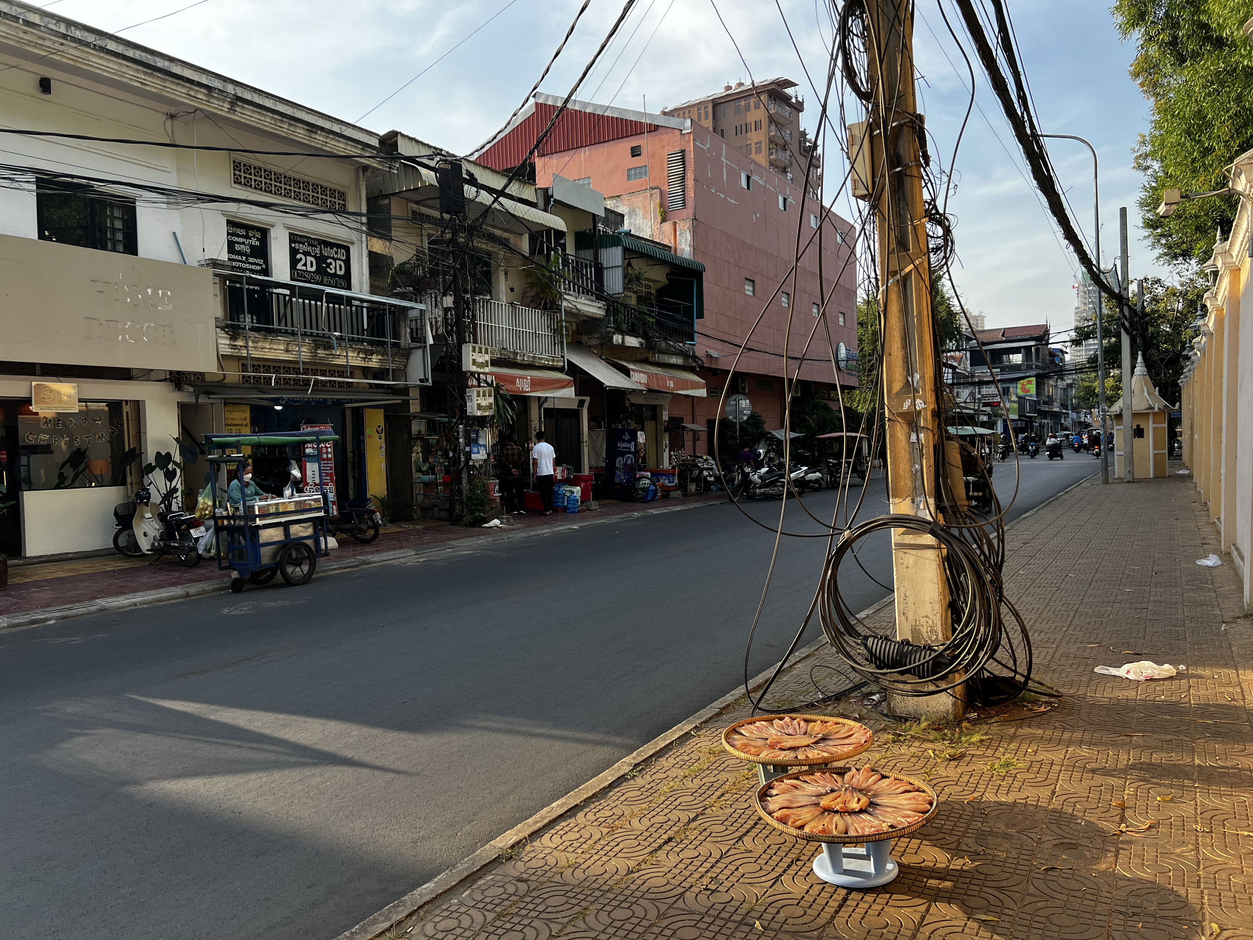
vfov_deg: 53.1
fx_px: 941
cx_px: 626
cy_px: 470
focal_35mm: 26
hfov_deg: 67.3
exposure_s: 1/769
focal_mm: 5.7
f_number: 1.5
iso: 50
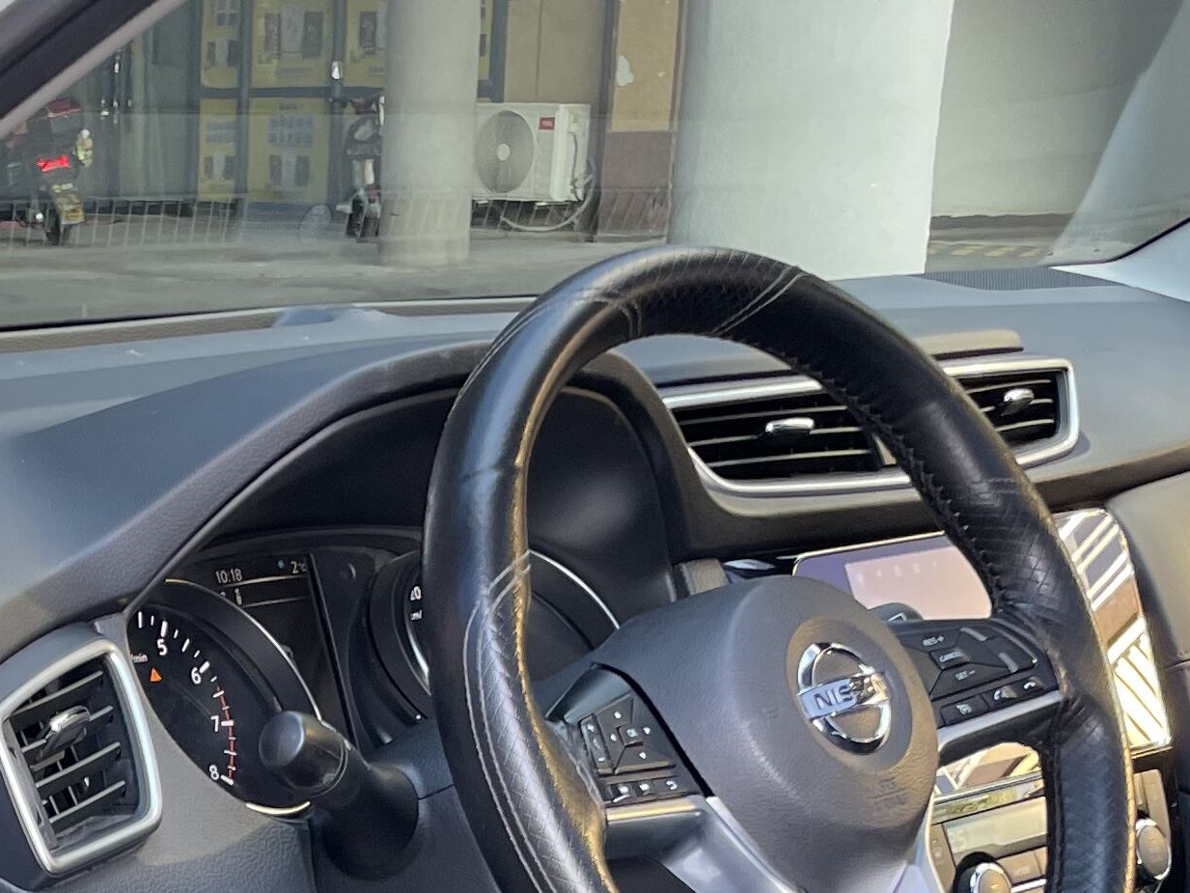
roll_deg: -0.2
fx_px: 2922
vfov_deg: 16.2
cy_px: 1228
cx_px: 87
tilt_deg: -20.3
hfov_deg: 22.4
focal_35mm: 85
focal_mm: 4.2
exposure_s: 1/121
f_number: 1.6
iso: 100
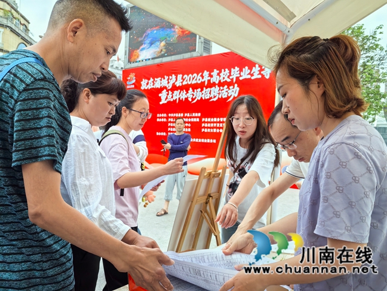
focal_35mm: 27
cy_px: 146
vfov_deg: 51.4
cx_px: 194
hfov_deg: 65.3
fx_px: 302
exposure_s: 1/1002
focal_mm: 5.52
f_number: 1.9
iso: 160
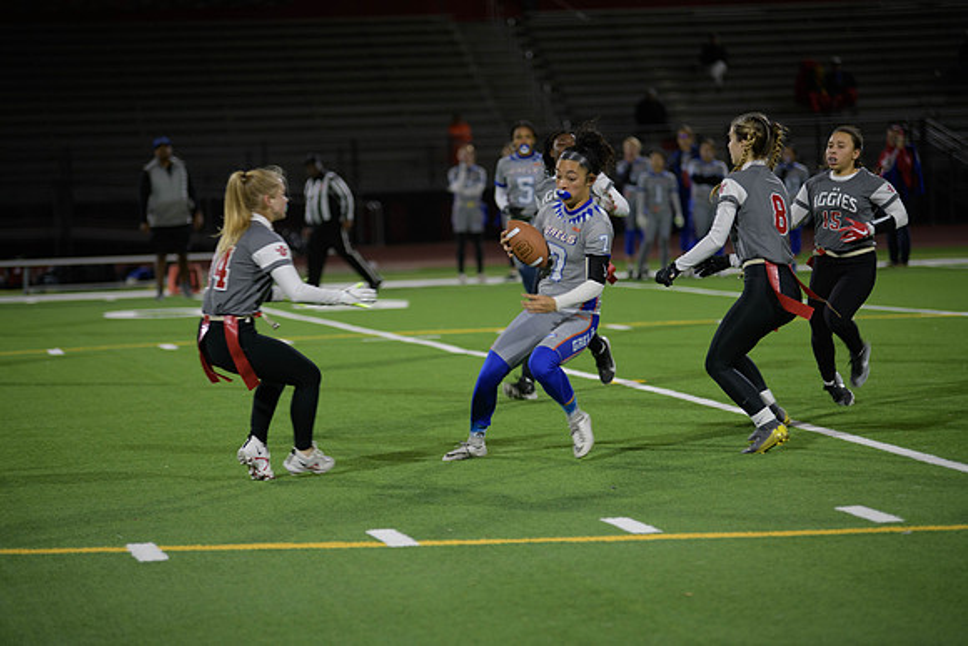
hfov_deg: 14.2
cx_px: 484
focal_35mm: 145
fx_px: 3900
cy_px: 323
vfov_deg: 9.5
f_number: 2.8
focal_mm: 145
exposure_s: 1/200
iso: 640
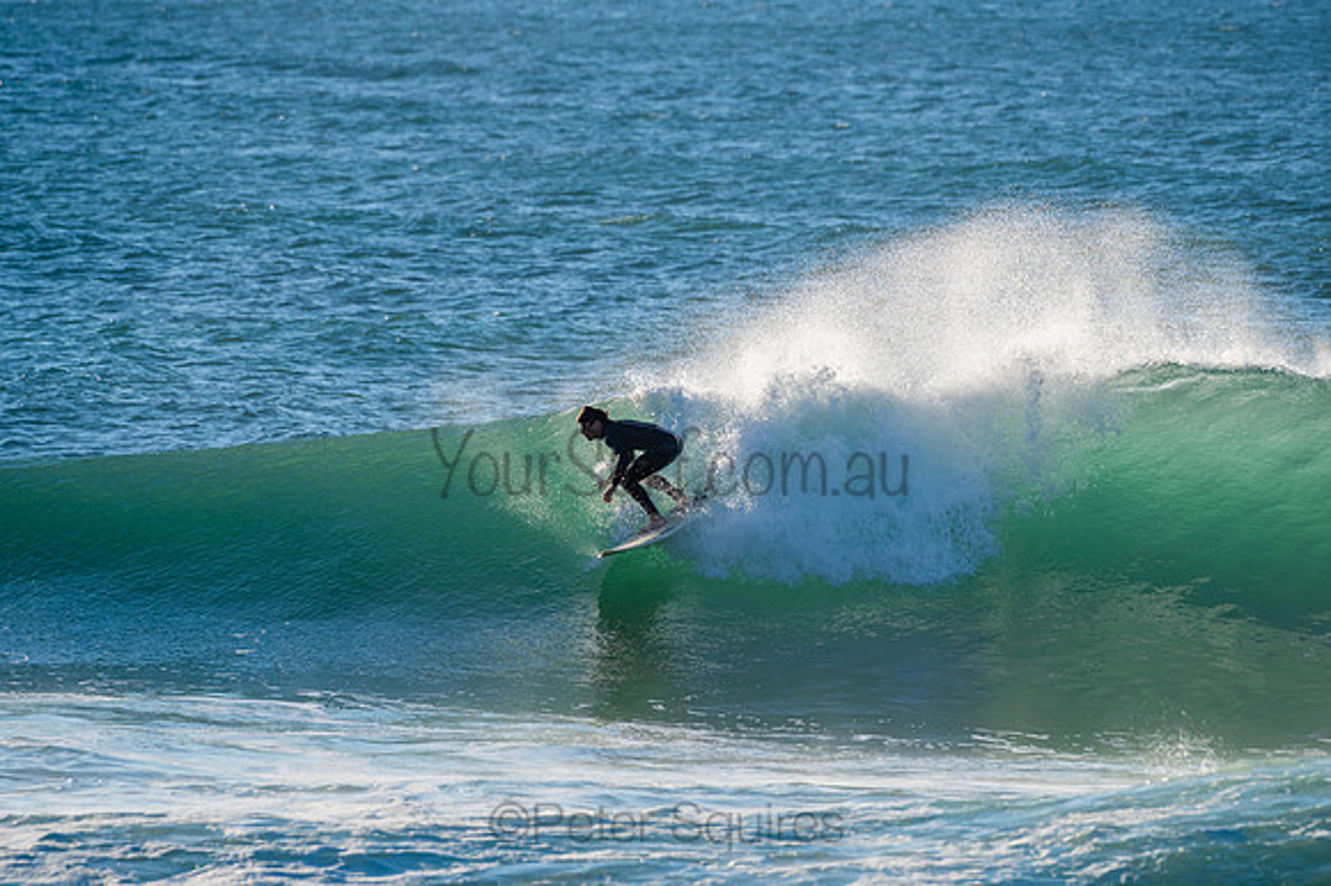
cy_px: 443
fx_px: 22641
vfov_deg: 2.2
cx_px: 666
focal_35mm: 613
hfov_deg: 3.4
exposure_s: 1/320
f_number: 8
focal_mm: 500
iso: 64
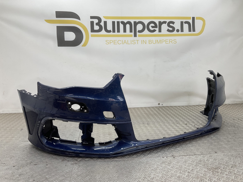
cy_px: 91
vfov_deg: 48.2
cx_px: 122
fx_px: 204
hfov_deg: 61.7
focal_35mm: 29
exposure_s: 1/120
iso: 20
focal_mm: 3
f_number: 1.8
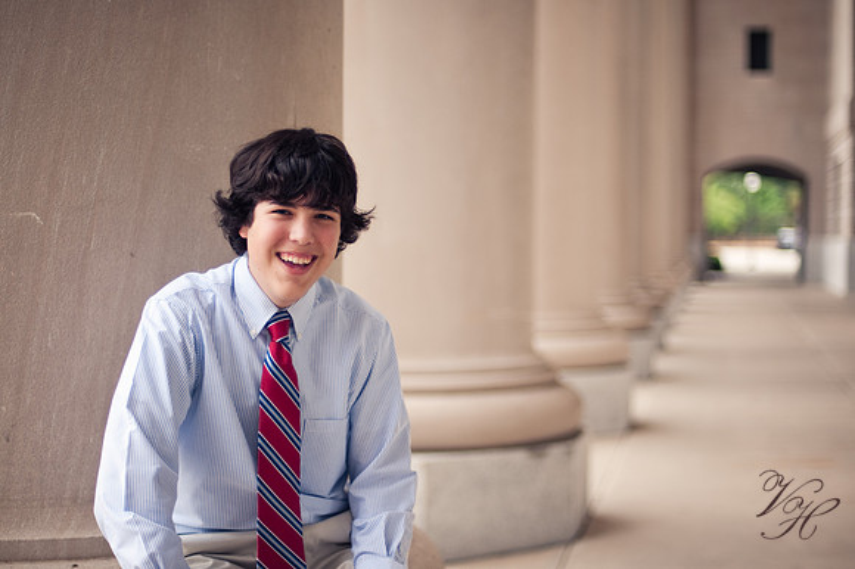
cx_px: 428
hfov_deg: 39.6
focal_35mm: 50
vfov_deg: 27.0
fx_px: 1187
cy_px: 284
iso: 200
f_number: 1.4
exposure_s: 1/400
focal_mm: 50
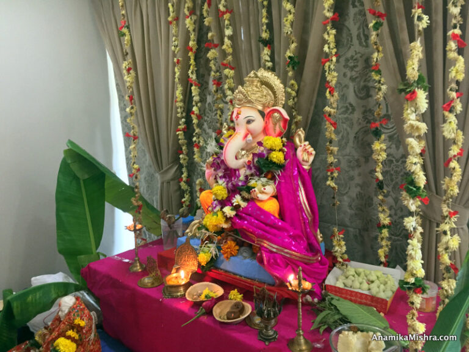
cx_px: 234
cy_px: 176
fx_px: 393
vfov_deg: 48.2
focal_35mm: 29
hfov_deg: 61.7
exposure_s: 1/33
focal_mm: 4.15
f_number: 2.2
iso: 250
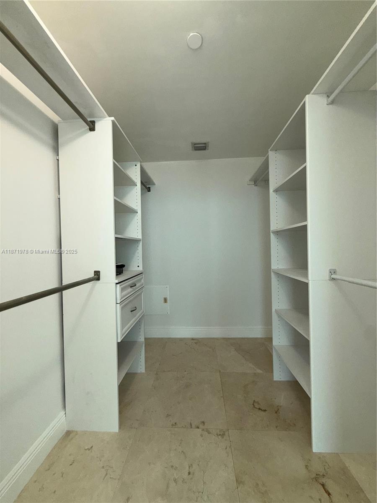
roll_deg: +0.3
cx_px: 188
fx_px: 203
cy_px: 252
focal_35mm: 14
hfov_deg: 85.7
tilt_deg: -0.6
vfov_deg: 102.1
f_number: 2.2
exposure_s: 1/122
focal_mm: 2.22
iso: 50
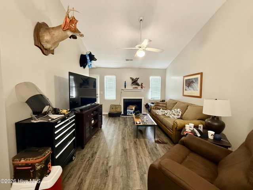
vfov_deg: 85.7
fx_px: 102
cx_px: 126
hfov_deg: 102.0
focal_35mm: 14
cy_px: 95
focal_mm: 2.22
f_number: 2.2
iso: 500
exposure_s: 1/60
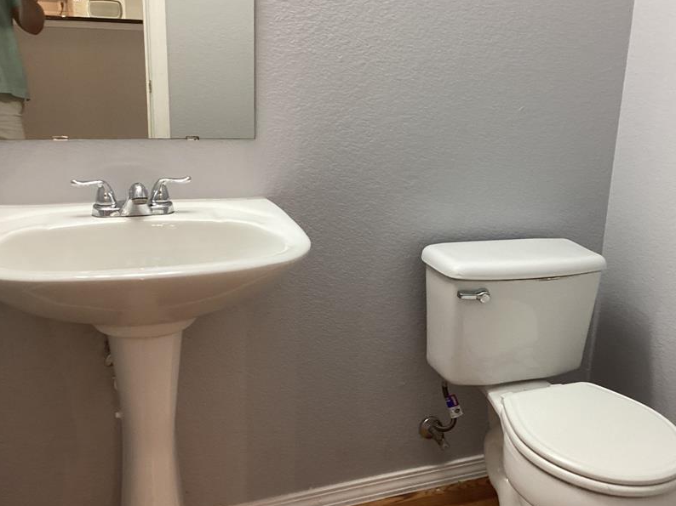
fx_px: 781
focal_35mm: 40
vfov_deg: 35.9
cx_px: 431
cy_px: 243
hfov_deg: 46.3
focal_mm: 3.3
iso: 200
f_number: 2.4
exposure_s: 1/60
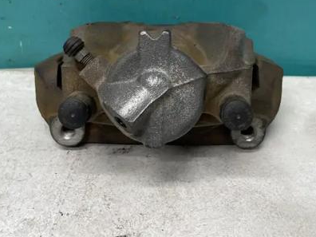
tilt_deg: -30.8
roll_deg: +0.6
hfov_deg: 44.8
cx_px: 156
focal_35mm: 42
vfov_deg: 33.6
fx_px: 383
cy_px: 58
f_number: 1.6
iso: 125
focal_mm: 4.2
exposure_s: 1/100
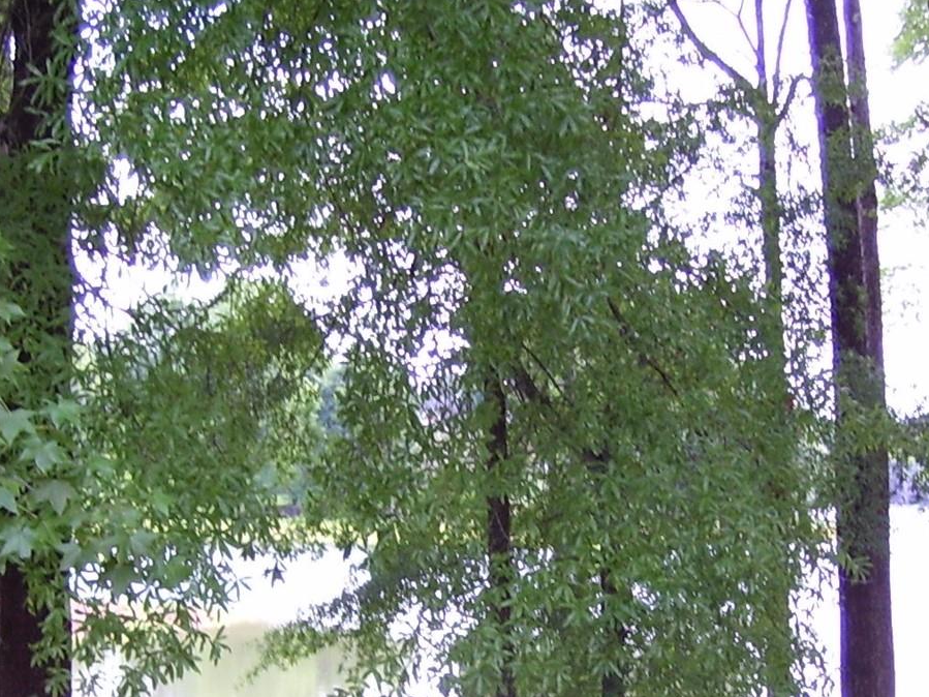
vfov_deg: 17.7
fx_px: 2200
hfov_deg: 23.8
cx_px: 476
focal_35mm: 82
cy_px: 610
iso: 80
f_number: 2.7
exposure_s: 1/90
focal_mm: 6
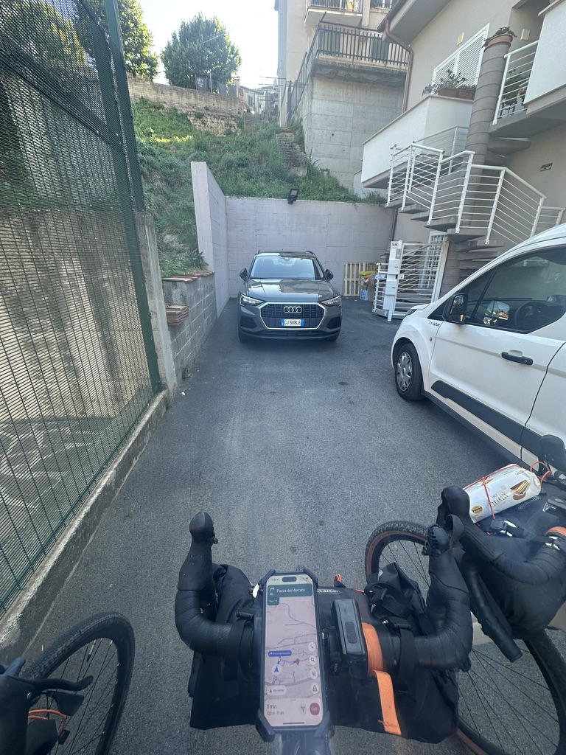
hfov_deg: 85.7
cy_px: 378
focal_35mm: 14
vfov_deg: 102.1
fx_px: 305
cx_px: 283
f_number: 2.2
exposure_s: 1/99
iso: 50
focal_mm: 2.22
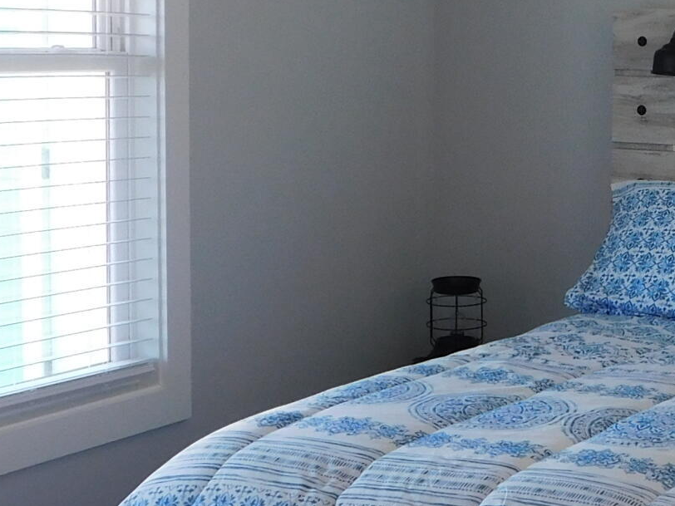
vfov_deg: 17.3
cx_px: 623
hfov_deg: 22.4
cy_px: 174
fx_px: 1657
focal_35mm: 85
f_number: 3
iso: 125
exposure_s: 1/50
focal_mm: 4
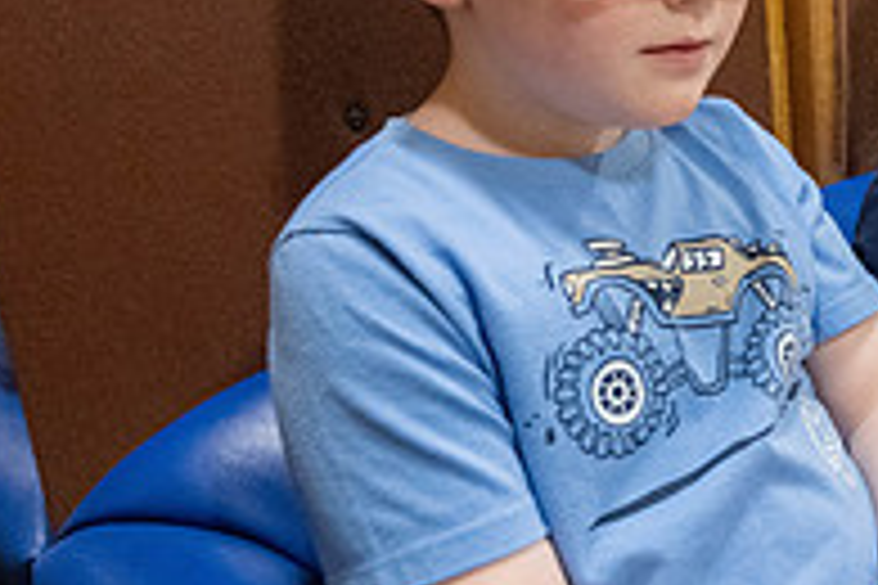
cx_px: 914
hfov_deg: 34.2
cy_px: 209
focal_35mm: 52
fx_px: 1268
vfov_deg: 25.9
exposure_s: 1/320
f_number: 4
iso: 5000
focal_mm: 17.5
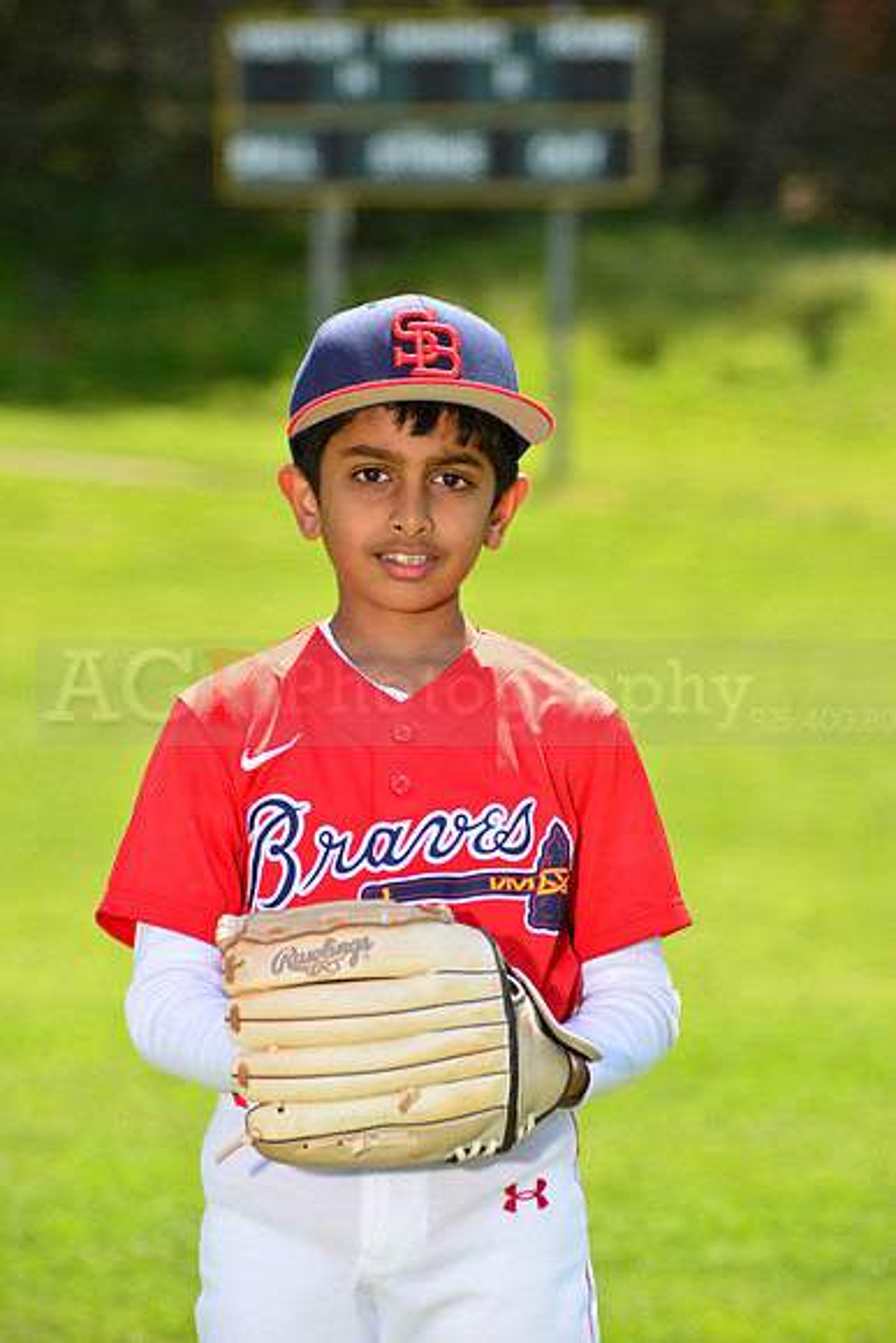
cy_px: 672
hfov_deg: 7.4
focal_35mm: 185
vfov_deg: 11.1
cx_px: 448
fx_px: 6902
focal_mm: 185
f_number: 8
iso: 200
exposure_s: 1/250
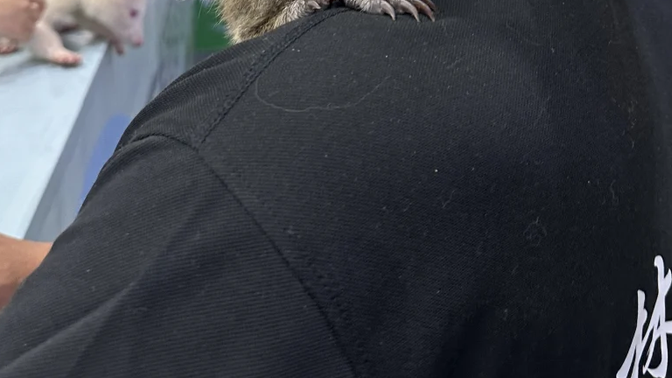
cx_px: 435
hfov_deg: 41.7
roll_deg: +1.4
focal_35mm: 49
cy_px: -153
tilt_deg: -1.8
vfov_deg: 21.4
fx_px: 873
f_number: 1.78
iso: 200
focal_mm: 6.86
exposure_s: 1/50
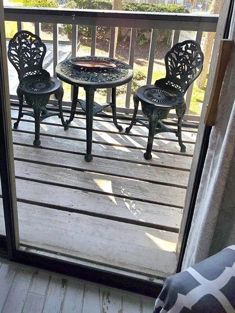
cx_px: 76
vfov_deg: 63.1
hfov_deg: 55.5
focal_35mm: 24
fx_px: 217
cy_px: 48
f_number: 2.2
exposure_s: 1/270
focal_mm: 2.2
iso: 50
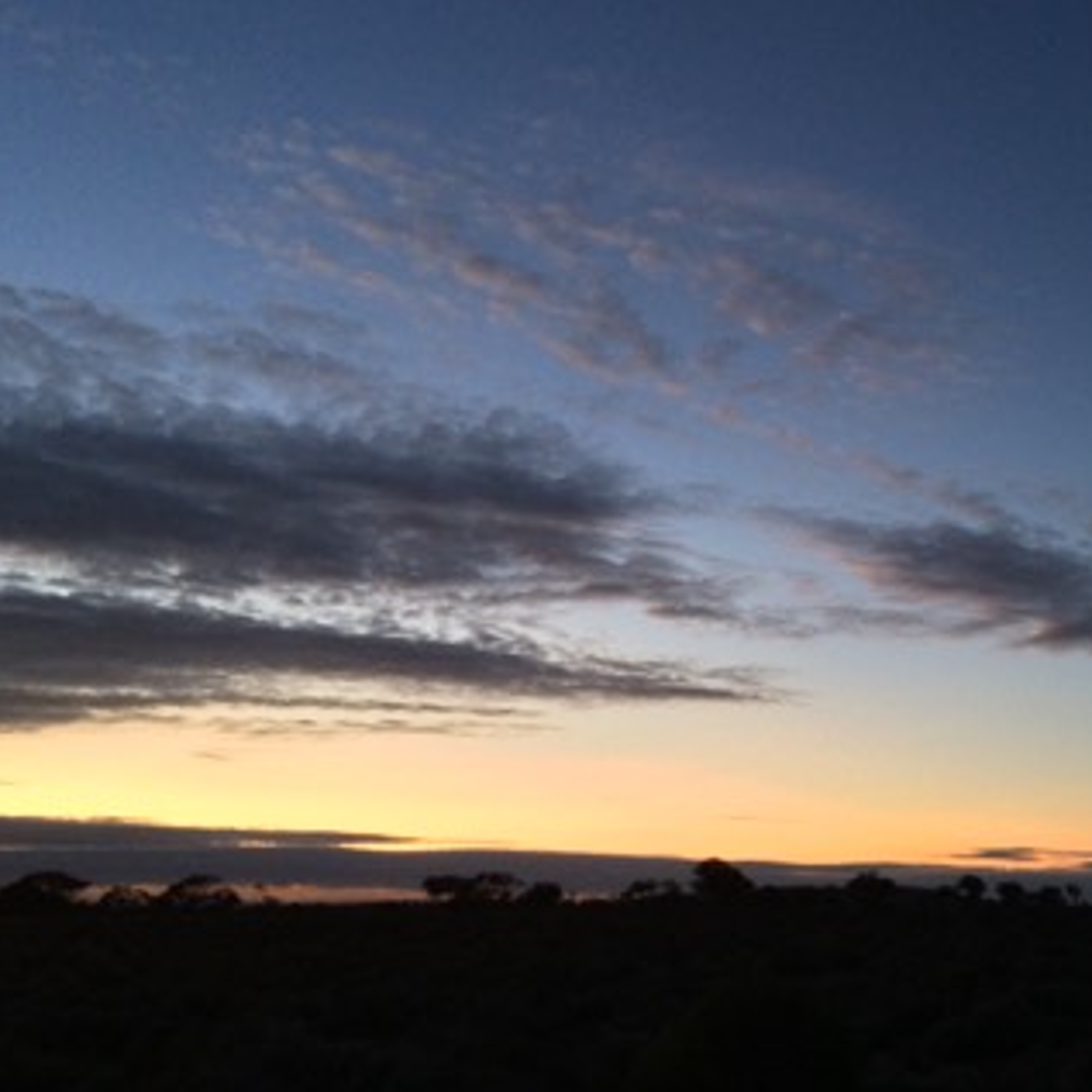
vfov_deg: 40.0
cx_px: 827
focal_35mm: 42
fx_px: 1499
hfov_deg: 38.9
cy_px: 503
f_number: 2.2
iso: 250
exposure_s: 1/24
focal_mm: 4.15
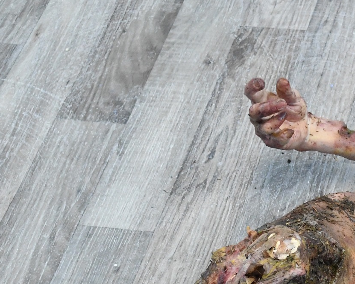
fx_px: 1586
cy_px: 375
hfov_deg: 12.6
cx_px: 352
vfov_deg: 10.0
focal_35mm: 151
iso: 2500
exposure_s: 1/320
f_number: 4
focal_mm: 32
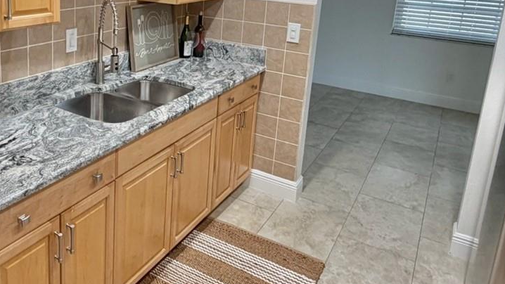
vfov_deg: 33.4
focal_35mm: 34
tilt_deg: -12.7
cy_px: 49
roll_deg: -2.8
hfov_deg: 56.4
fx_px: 455
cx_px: 155
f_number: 2.2
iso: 250
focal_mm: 2.22
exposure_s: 1/120
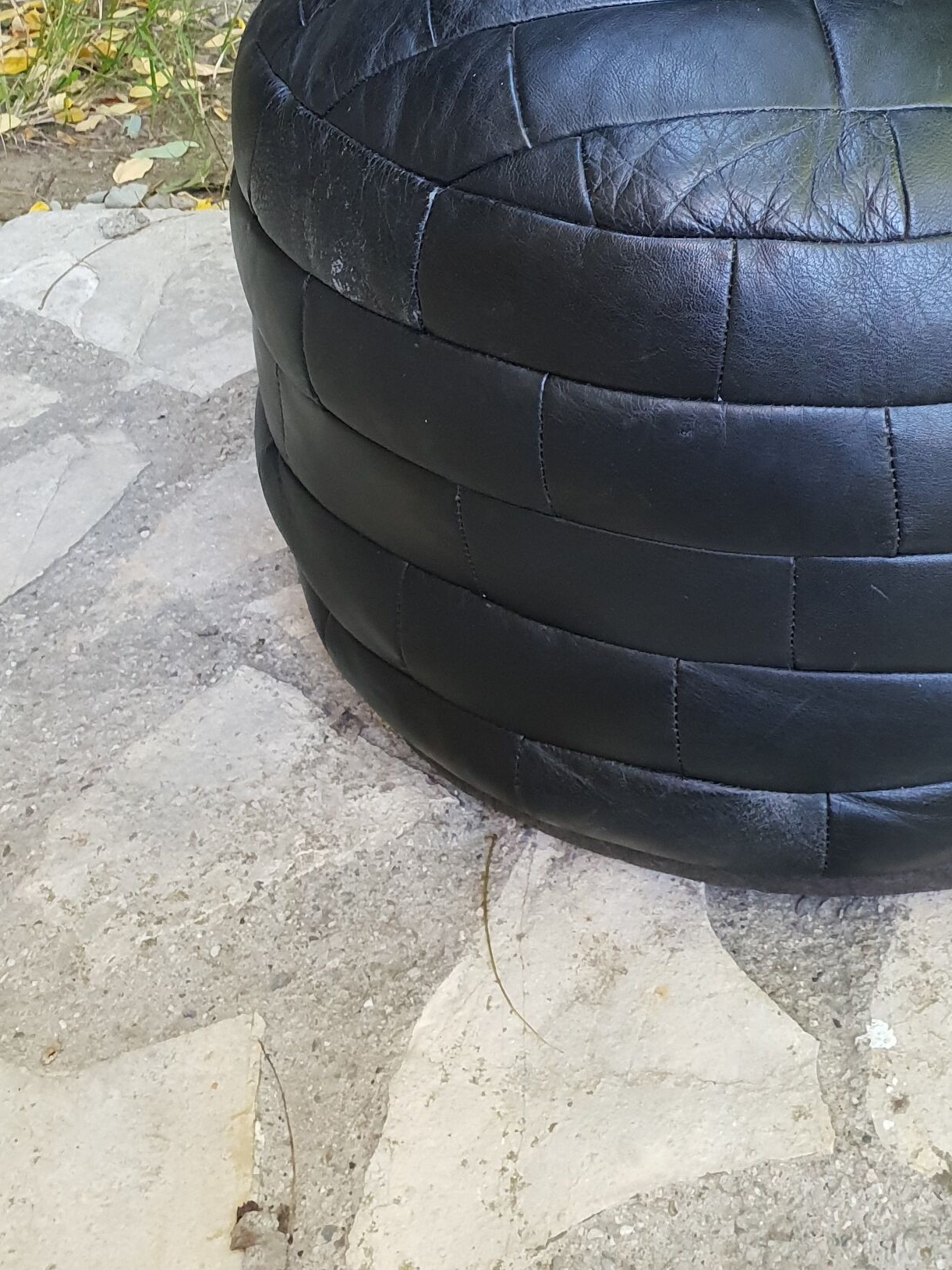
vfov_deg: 38.6
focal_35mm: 46
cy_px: 147
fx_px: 1687
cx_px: 800
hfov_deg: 30.5
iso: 320
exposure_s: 1/50
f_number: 2.4
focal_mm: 4.3
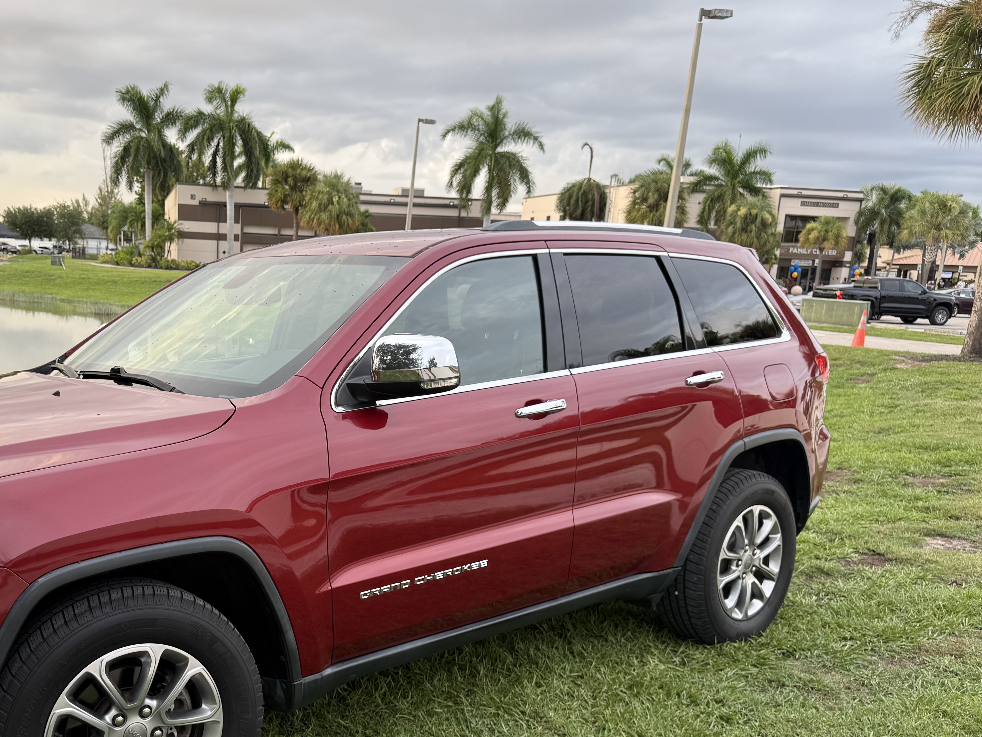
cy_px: 505
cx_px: 303
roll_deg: -1.7
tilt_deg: -12.9
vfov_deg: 39.1
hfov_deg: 50.1
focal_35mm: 36
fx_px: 1021
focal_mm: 6.76
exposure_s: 1/135
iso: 64
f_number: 1.78
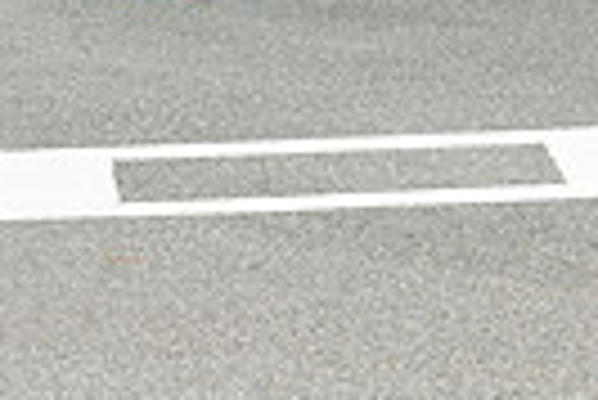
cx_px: 985
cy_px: -438
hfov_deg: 5.9
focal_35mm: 346
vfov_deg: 3.9
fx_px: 5757
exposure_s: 1/250
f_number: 9
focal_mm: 53
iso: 200
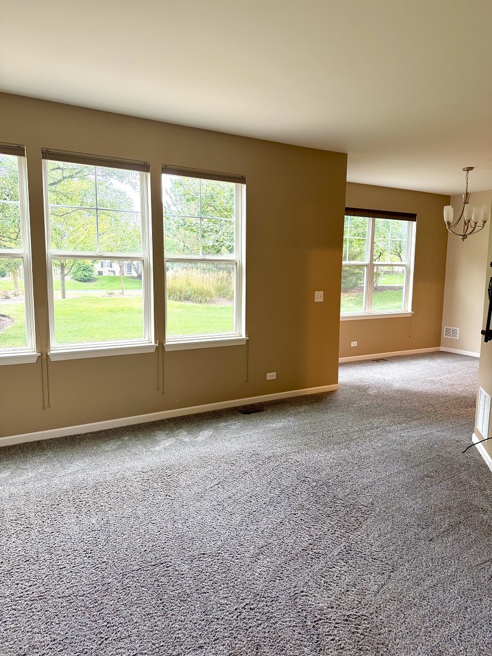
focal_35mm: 24
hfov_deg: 56.8
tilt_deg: -6.6
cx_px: 246
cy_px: 328
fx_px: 455
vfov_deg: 71.6
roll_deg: -0.6
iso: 125
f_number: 1.78
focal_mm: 6.76
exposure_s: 1/60
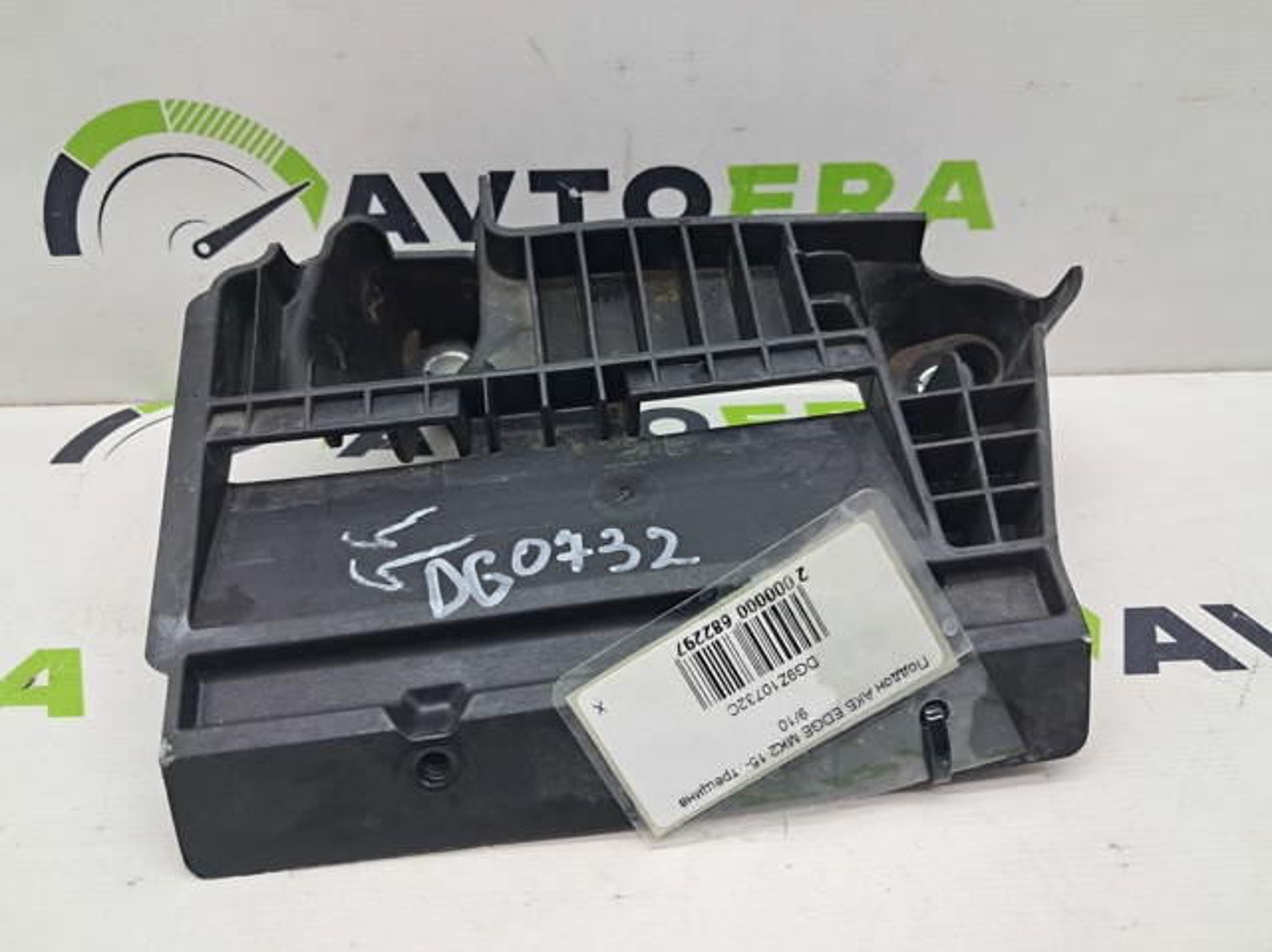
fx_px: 991
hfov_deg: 65.4
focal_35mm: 27
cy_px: 476
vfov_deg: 51.3
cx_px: 636
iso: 80
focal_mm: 4
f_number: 1.8
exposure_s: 1/100
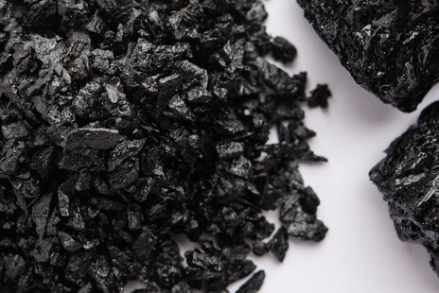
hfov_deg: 12.7
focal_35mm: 162
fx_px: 1977
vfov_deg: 8.5
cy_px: 80
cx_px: 157
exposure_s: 1/125
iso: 100
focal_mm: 60
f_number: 8
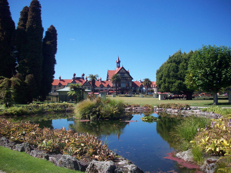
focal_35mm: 37
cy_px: 86
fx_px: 247
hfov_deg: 50.1
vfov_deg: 38.7
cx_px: 116
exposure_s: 1/333
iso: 80
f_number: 5.6
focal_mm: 6.2
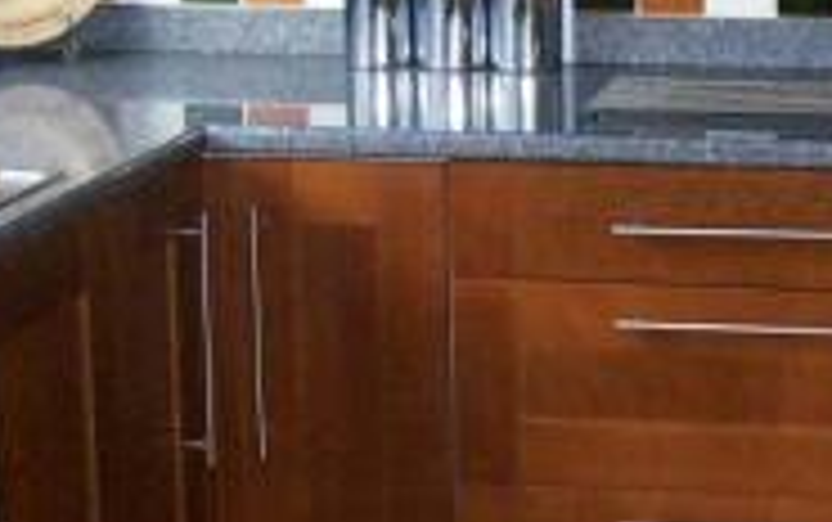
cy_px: 137
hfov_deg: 17.2
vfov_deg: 10.9
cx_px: 686
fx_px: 2723
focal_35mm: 120
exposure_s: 1/64
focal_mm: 6
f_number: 2.7
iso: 200
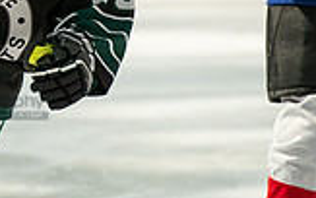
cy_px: 23
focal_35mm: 1402
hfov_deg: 1.5
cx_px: -116
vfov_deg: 0.9
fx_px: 12078
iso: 1600
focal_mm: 300
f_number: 3.5
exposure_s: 1/5000
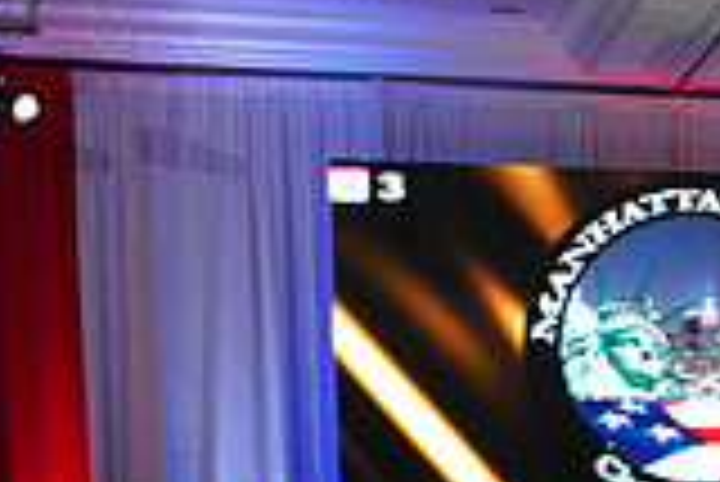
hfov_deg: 14.0
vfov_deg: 10.0
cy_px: 696
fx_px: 2682
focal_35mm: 134
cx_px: 1184
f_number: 5.6
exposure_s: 1/160
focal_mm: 37
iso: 1600
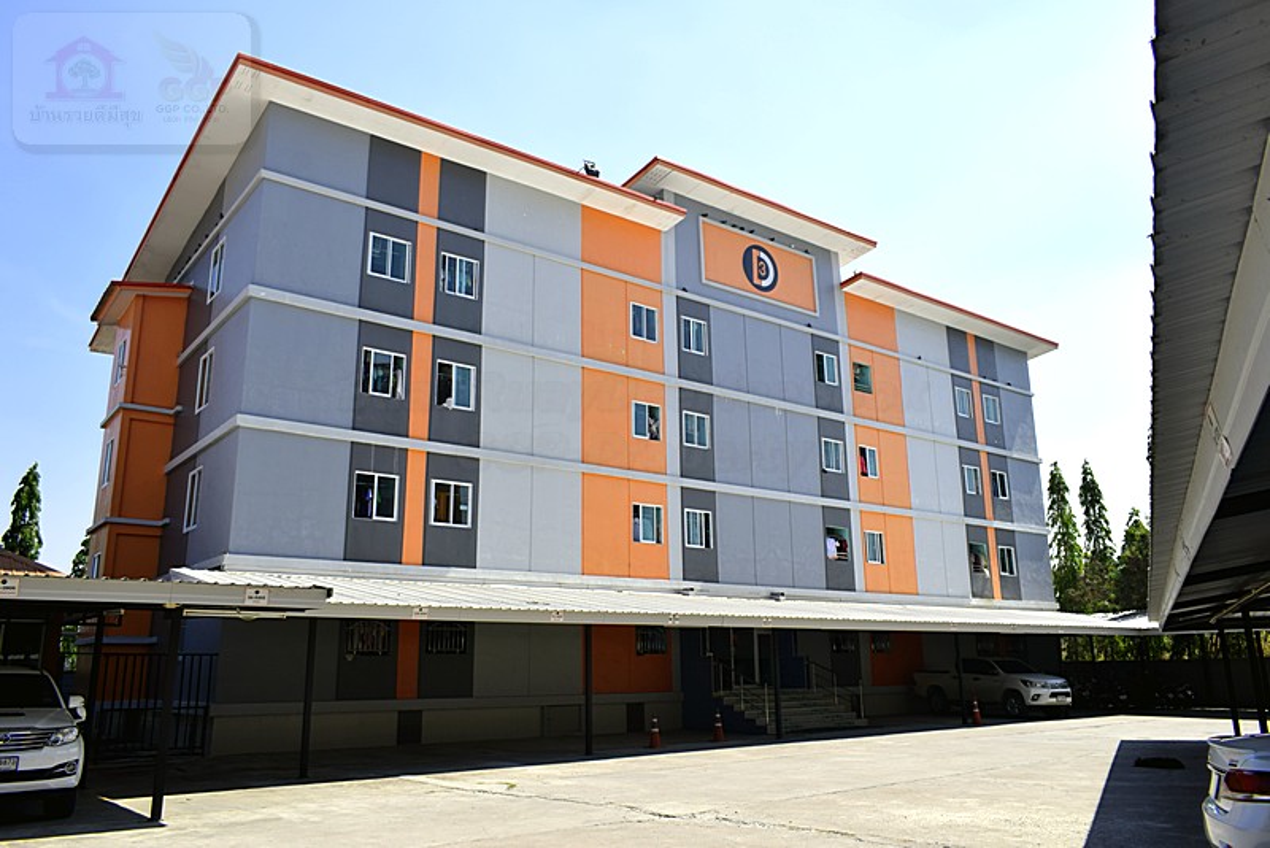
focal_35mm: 27
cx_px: 635
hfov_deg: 67.4
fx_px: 953
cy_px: 424
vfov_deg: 48.0
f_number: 10
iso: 200
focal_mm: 18
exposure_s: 1/400
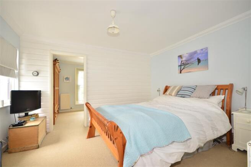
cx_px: 126
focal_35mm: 15
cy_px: 84
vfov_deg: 77.3
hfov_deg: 100.4
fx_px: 105
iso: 200
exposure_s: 1/13
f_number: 5
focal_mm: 10
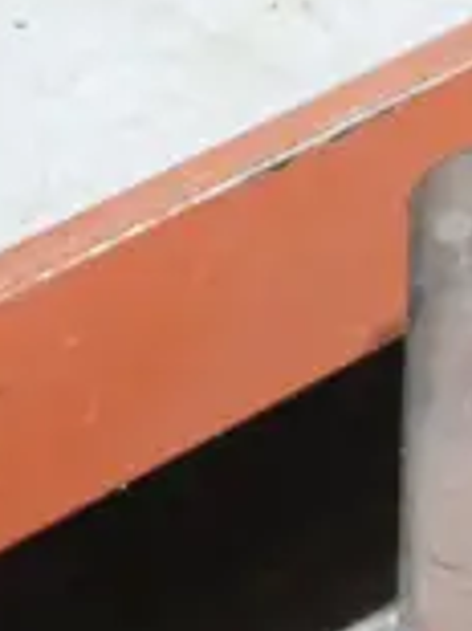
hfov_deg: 5.6
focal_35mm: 225
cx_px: 1973
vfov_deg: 8.7
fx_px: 4096
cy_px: 855
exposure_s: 1/60
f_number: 7.1
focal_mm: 17
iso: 3200
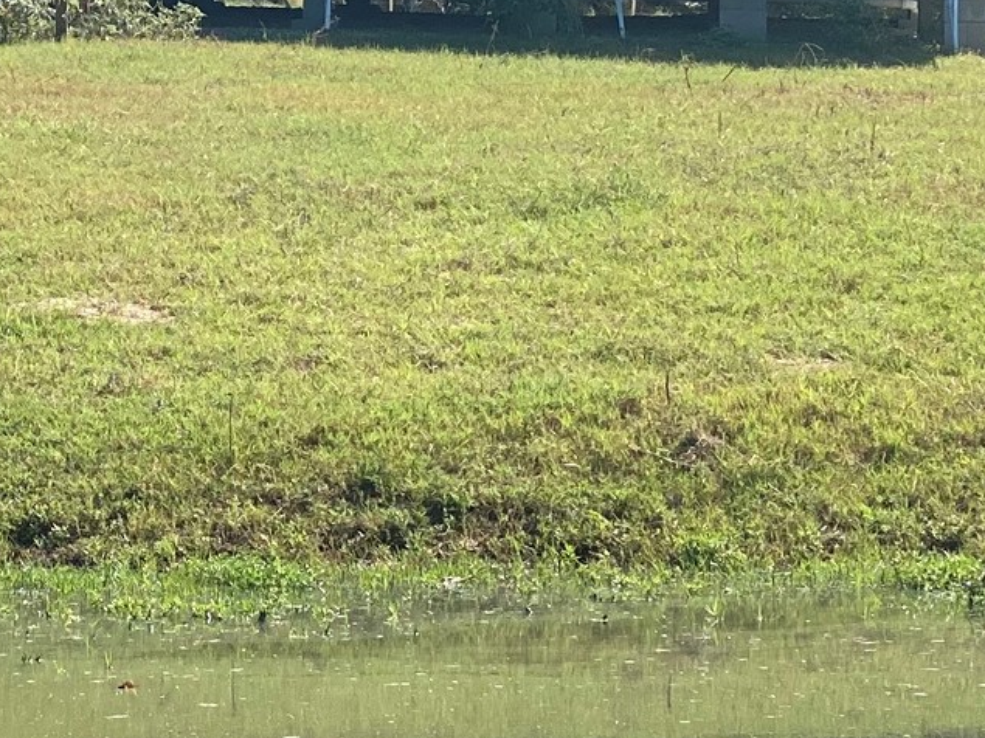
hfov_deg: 16.3
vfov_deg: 12.5
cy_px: 85
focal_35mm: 118
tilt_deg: -4.8
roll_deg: +0.6
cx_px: -42
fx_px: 3357
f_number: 2
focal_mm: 6
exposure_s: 1/1295
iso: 20
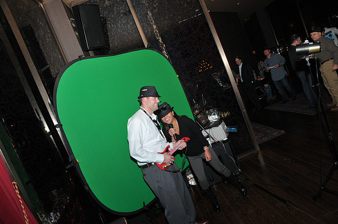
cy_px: 112
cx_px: 169
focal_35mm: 24
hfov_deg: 73.8
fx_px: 225
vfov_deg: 53.0
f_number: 5.6
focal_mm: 16
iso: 500
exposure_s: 1/50
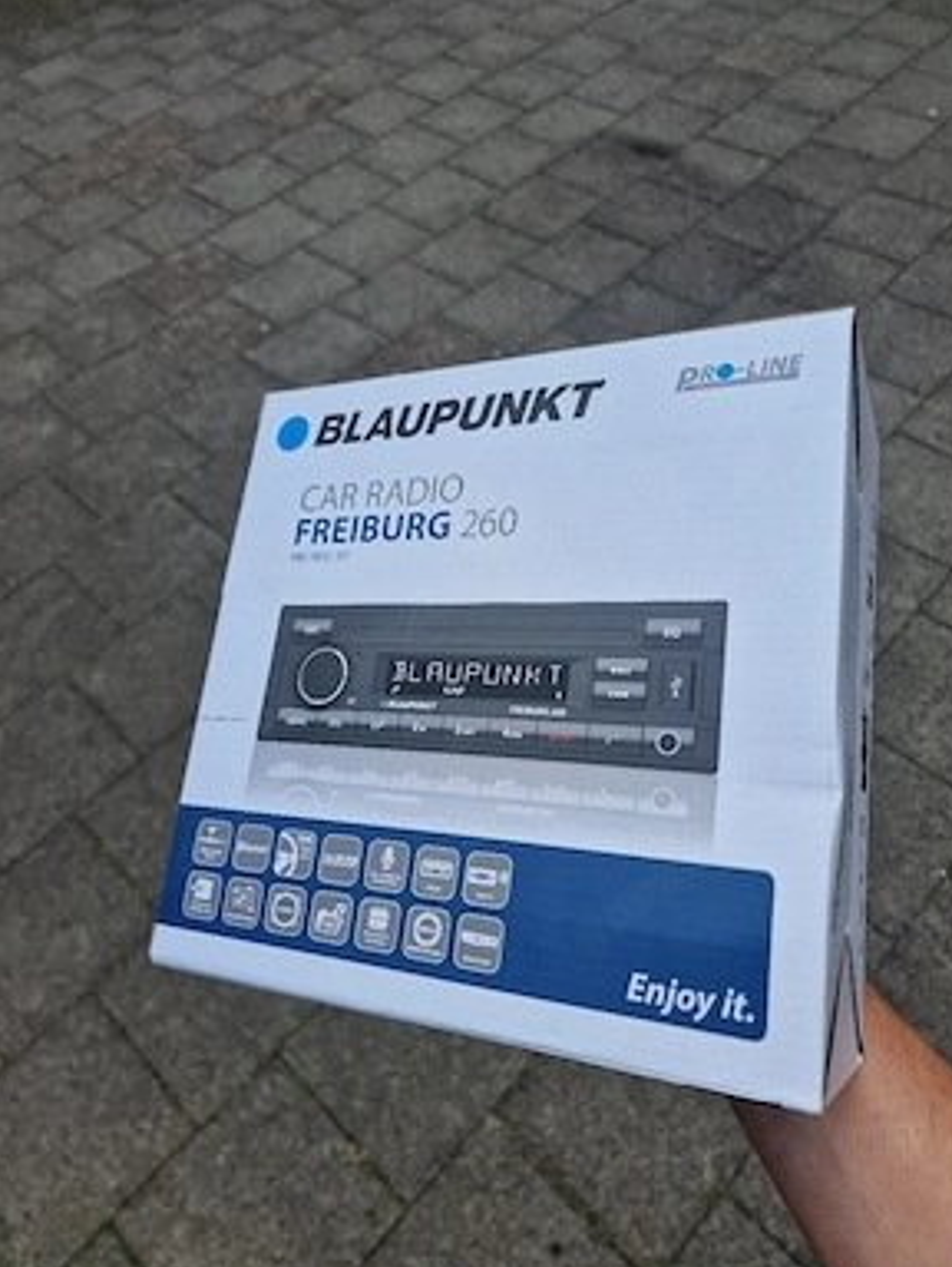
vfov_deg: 71.5
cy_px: 652
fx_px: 879
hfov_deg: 56.9
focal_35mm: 24
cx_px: 489
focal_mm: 6.4
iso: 50
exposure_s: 1/667
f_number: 1.8
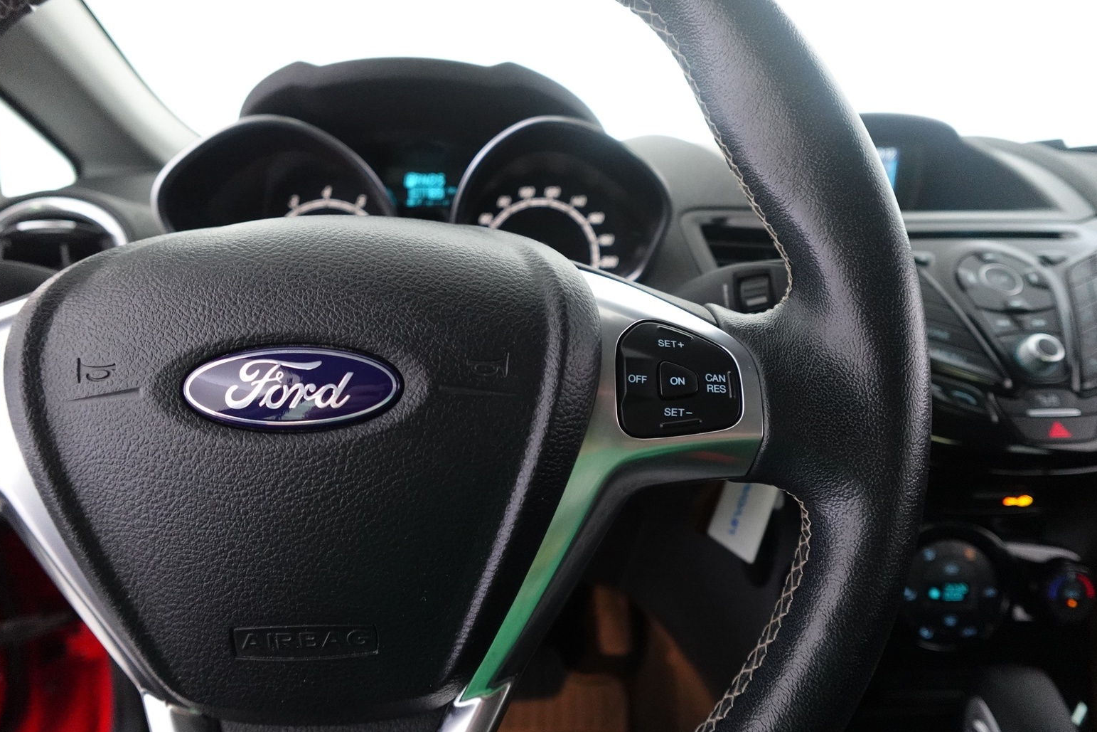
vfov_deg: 59.5
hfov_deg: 81.2
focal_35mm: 21
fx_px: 640
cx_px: 542
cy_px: 373
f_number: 2
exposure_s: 1/80
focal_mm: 7.6
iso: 2000
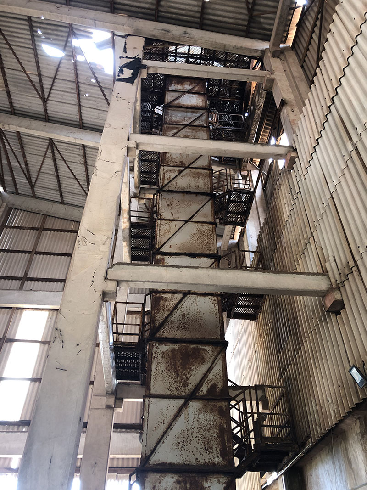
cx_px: 184
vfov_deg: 63.4
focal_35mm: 28
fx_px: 396
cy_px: 245
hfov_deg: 49.7
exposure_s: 1/17
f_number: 1.8
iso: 40
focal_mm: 3.99
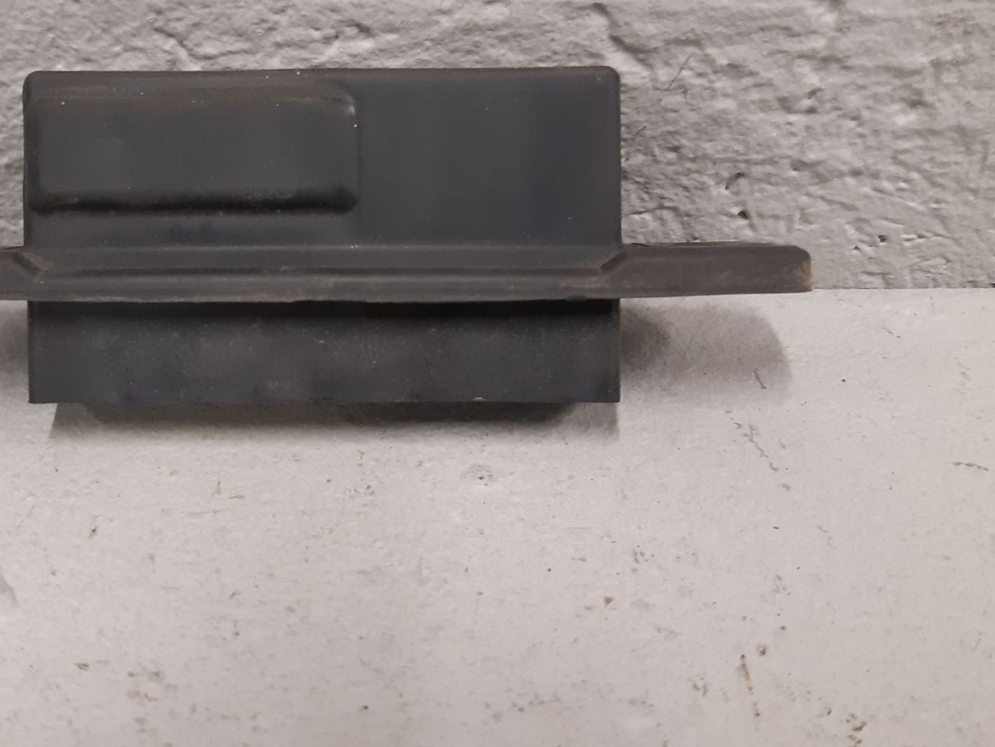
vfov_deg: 33.3
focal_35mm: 43
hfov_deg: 43.3
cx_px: 344
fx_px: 1236
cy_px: 242
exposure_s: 1/50
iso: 200
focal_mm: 3.93
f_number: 1.7
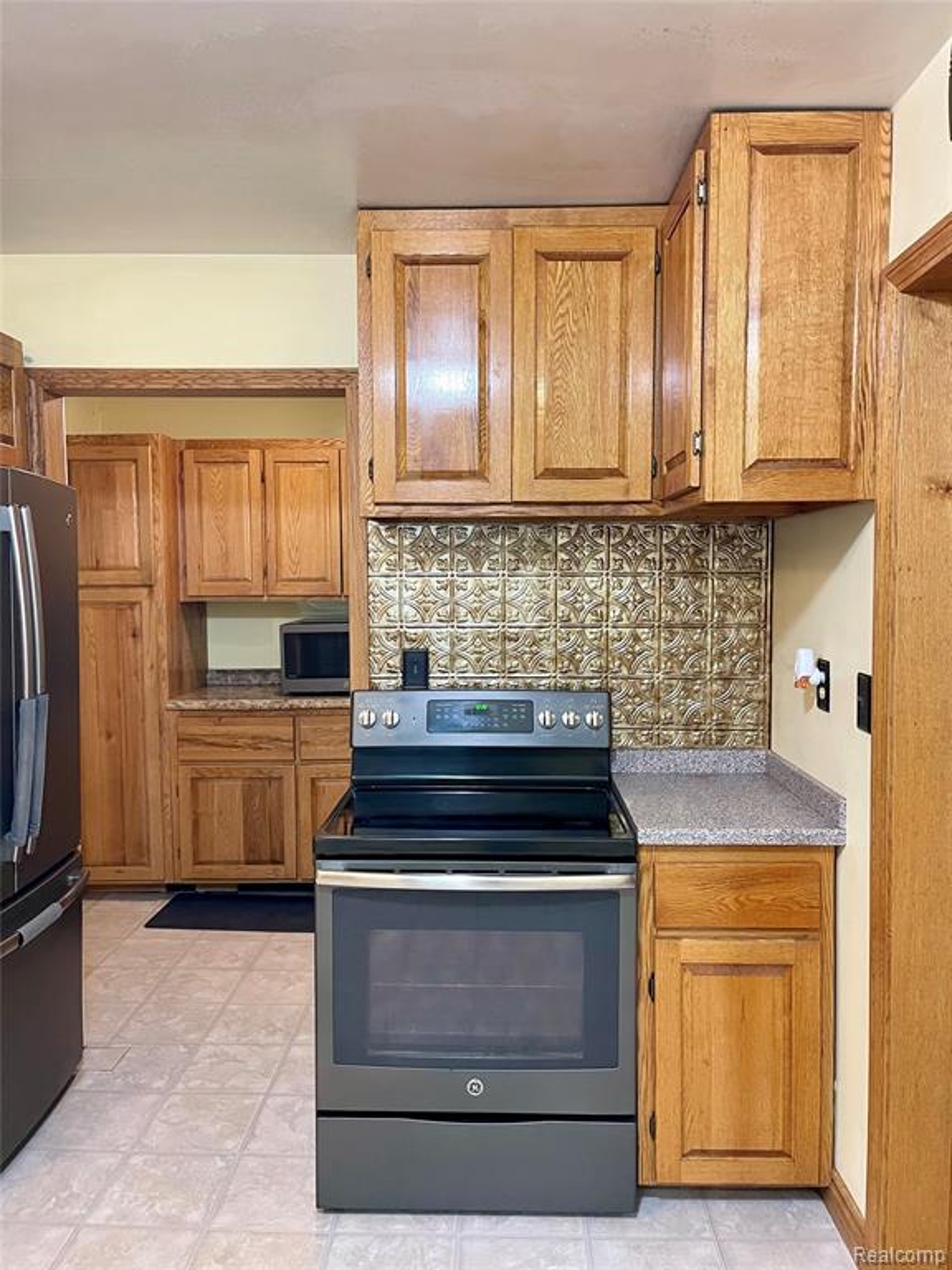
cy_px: 635
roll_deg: +1.1
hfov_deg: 54.9
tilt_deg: -3.4
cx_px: 476
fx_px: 917
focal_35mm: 25
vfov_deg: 69.4
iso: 320
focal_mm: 5.1
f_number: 1.6
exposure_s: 1/60
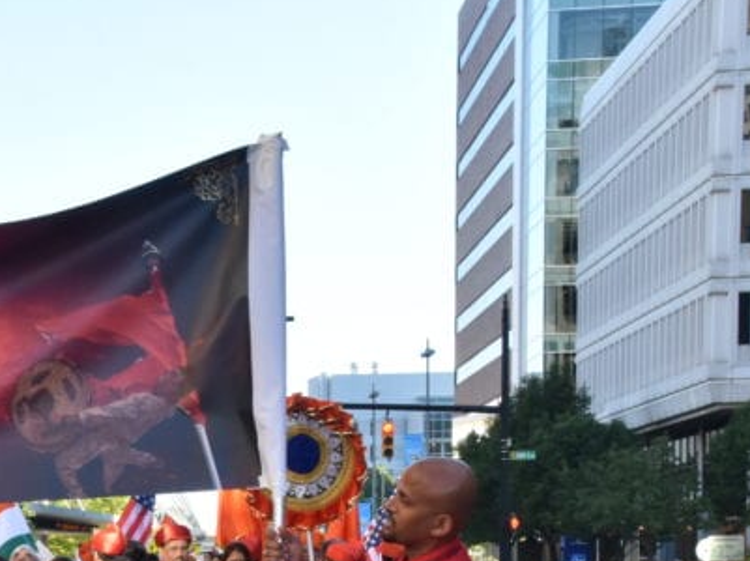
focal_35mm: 118
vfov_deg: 12.3
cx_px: -37
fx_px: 2554
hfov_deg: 16.3
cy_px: 626
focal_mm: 32
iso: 400
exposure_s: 1/50
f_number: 16
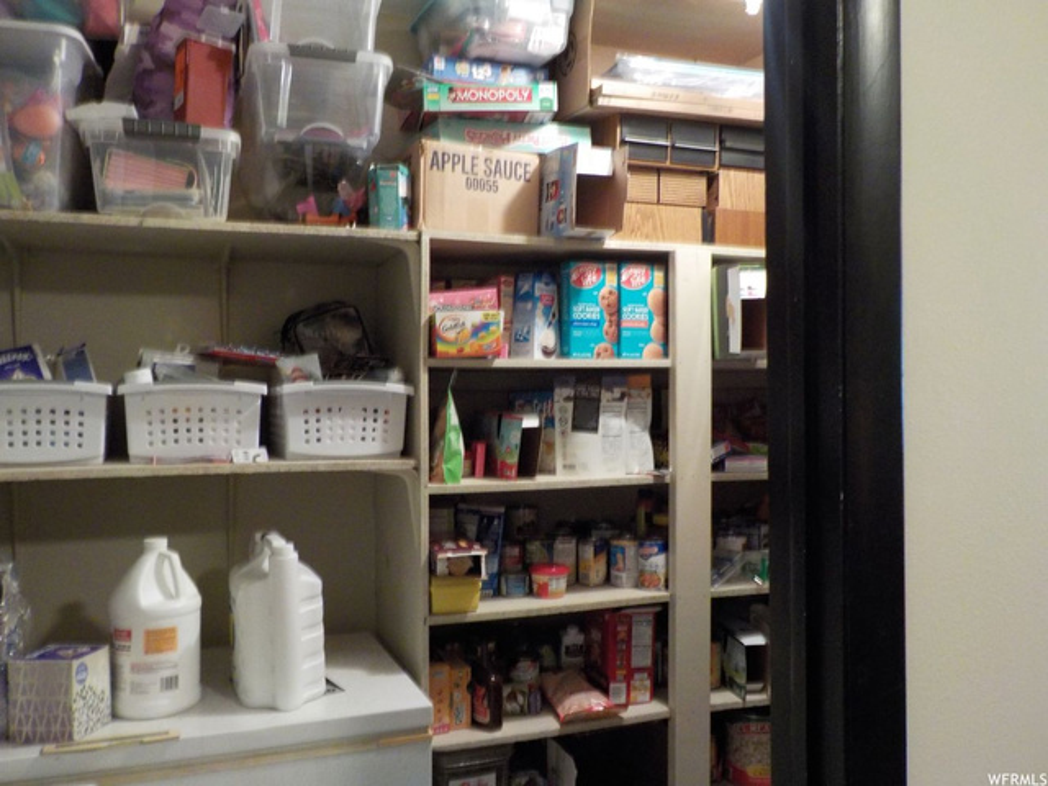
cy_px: 393
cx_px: 524
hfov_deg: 60.0
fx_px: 908
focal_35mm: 30
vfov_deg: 46.8
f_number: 3.3
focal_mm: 4.1
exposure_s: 1/15
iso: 400
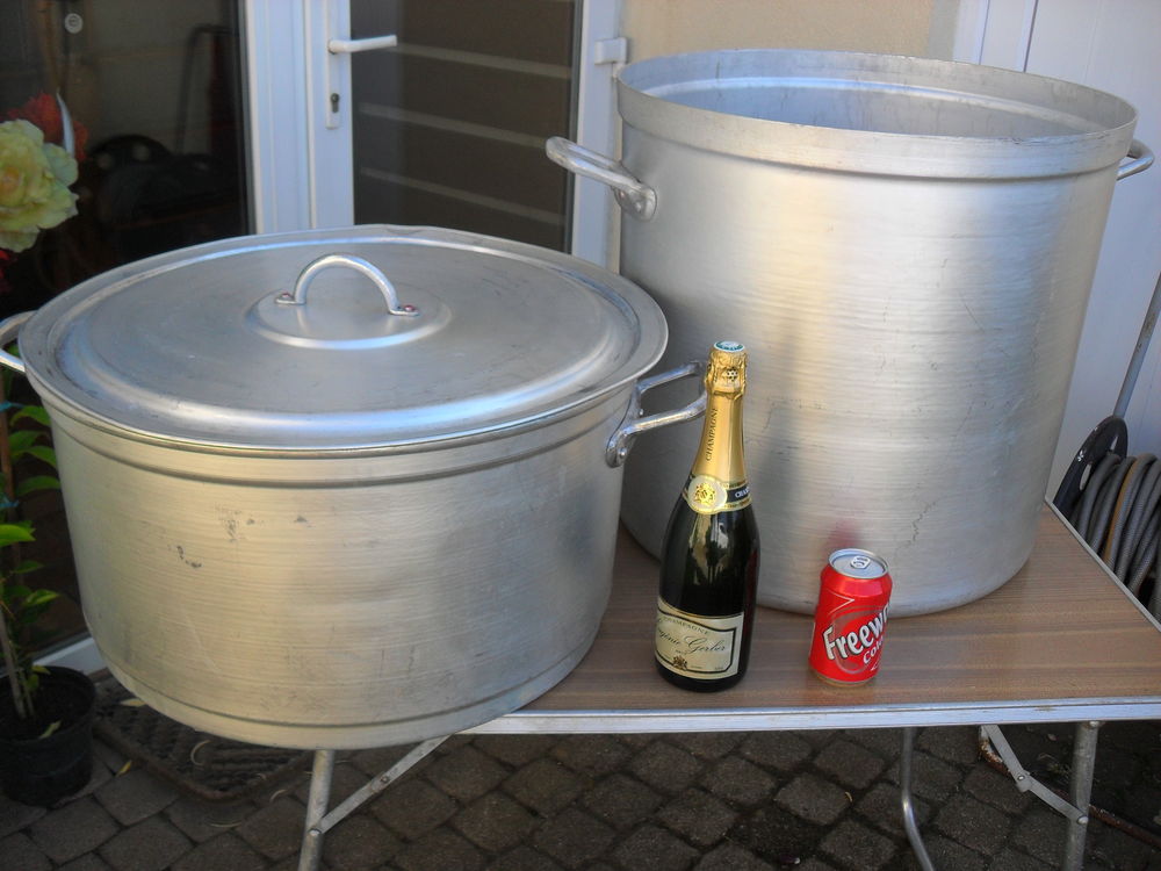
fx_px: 1174
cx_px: 580
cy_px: 436
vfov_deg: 40.7
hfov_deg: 52.6
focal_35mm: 35
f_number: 2.8
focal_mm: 6.2
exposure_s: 1/350
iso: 80
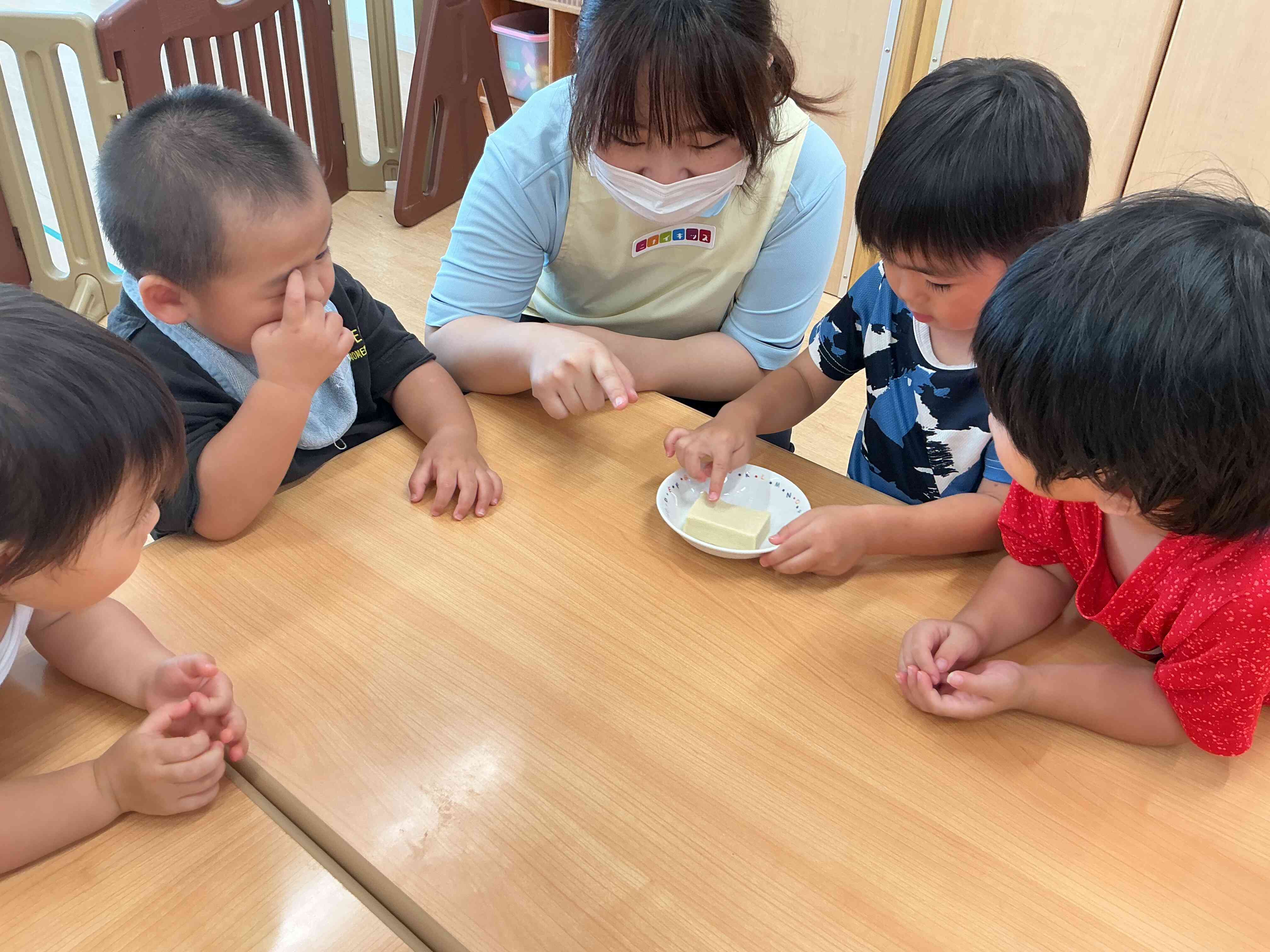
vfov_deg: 48.2
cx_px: 635
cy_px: 476
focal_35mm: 29
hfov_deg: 61.7
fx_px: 1064
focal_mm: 3
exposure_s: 1/60
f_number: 1.8
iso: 40
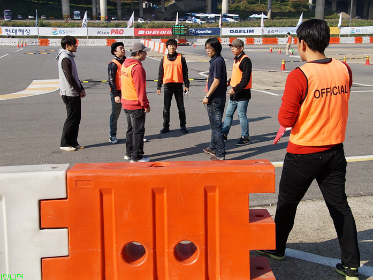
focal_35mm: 43
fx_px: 463
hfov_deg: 43.8
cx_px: 200
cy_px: 140
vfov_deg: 33.6
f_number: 9
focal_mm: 26
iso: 400
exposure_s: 1/800
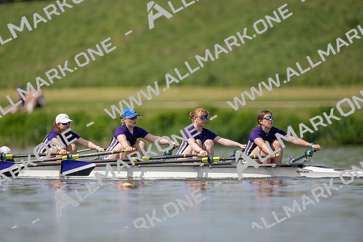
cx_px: 182
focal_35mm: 600
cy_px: 121
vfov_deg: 2.3
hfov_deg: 3.4
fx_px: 6051
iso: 250
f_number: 4
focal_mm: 600
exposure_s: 1/2500
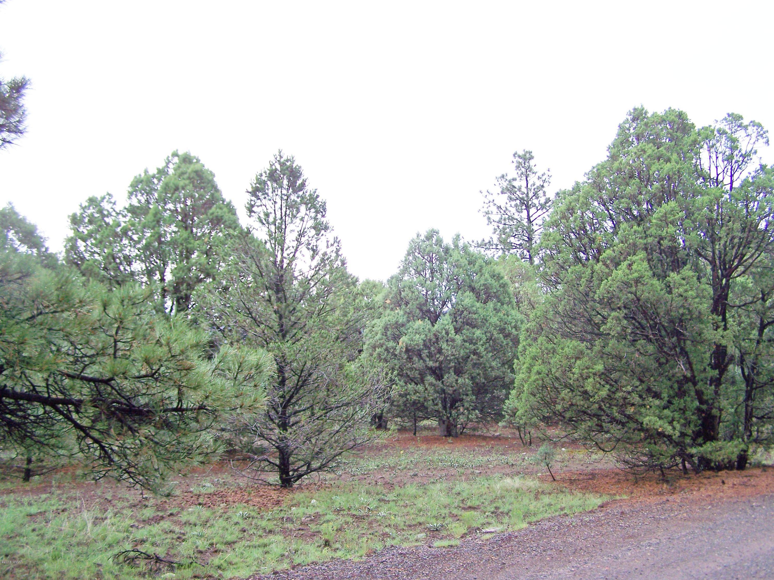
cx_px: 387
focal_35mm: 38
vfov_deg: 37.7
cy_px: 290
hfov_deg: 49.0
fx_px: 850
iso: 64
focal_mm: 6.3
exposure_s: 1/160
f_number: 2.8
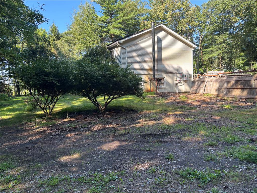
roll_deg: +2.5
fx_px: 193
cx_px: 128
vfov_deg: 53.1
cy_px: 96
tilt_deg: -4.6
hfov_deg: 67.3
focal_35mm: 26
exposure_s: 1/298
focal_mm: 5.96
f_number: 1.6
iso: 50
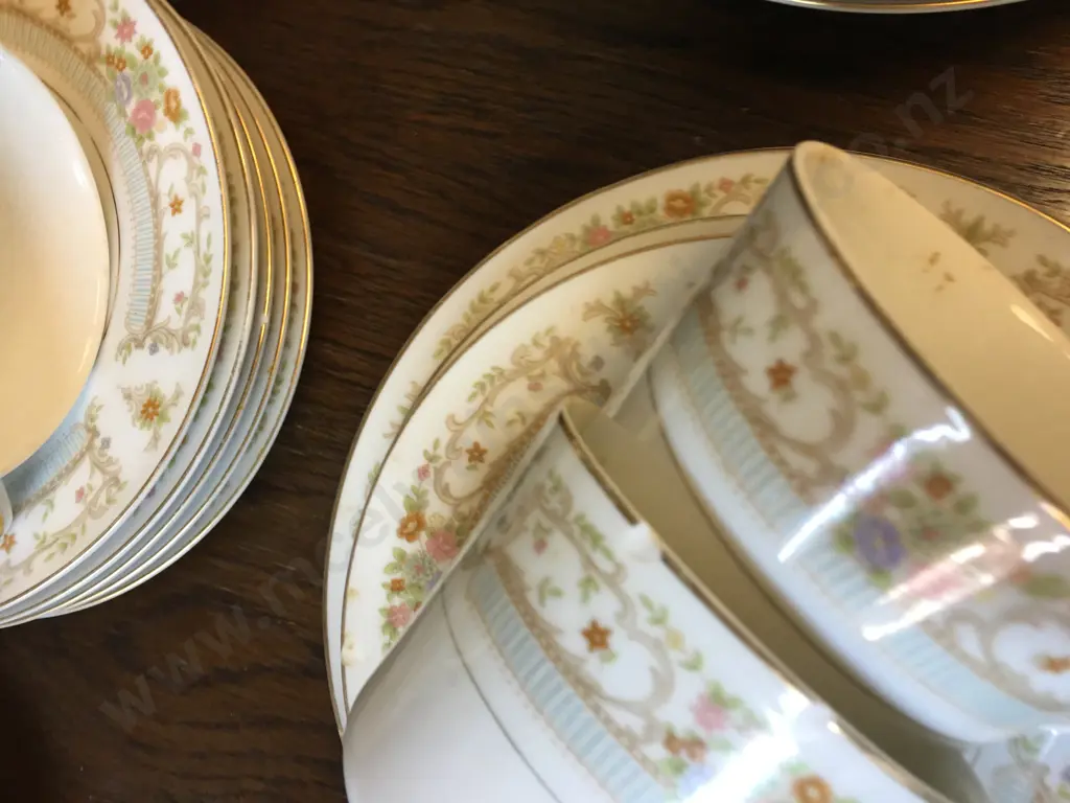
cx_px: 535
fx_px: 896
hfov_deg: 61.7
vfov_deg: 48.2
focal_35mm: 29
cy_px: 402
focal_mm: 4.15
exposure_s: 1/17
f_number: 2.2
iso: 64
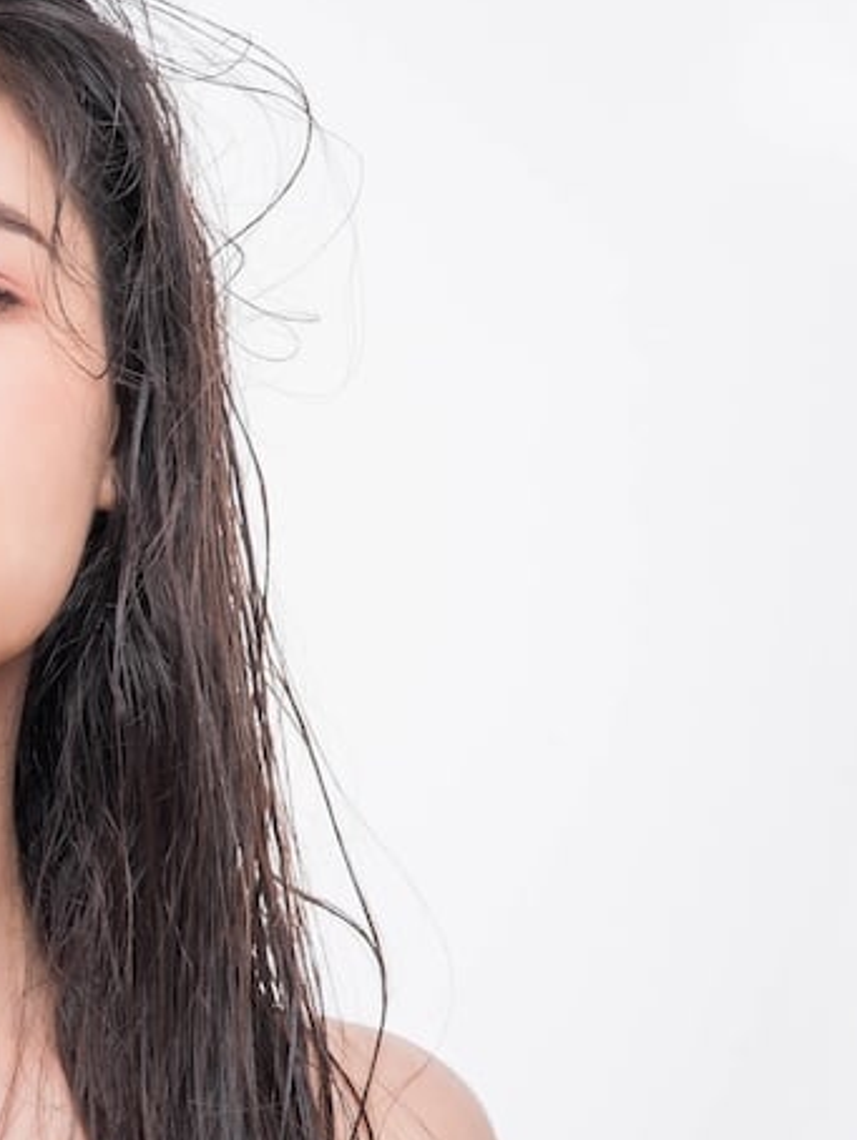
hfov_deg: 8.1
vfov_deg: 11.0
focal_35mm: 180
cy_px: 559
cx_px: -307
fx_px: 5936
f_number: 8
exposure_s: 1/200
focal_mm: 85
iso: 100
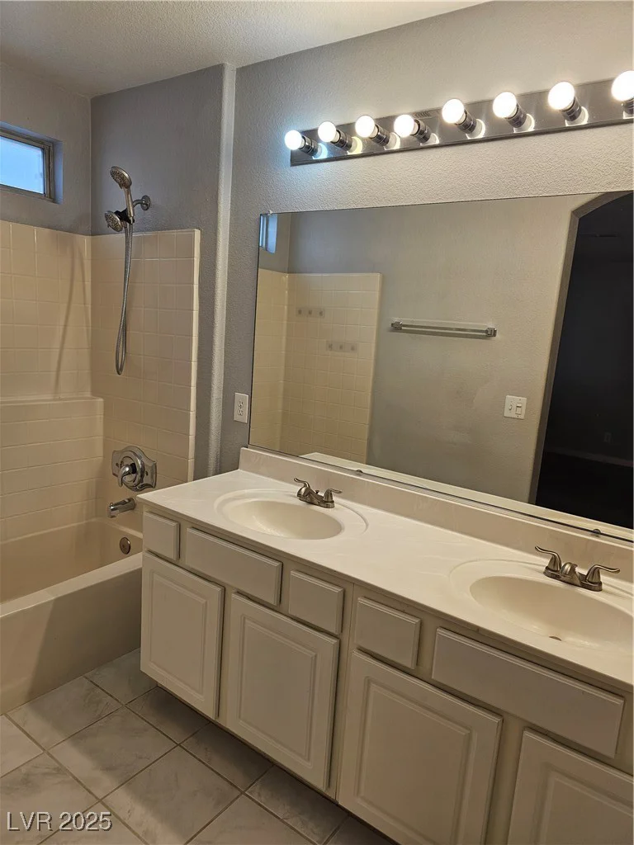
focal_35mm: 23
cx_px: 317
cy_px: 422
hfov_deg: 58.9
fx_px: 562
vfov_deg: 73.9
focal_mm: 6.3
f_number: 1.7
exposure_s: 1/180
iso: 32
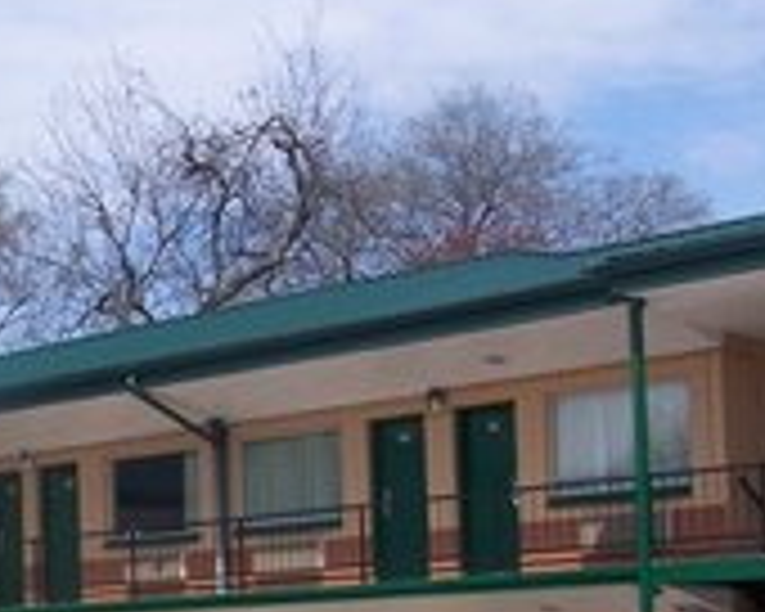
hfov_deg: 22.2
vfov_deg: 17.9
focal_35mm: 84
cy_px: 585
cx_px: 72
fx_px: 1902
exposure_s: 1/640
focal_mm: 6.3
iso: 80
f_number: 4
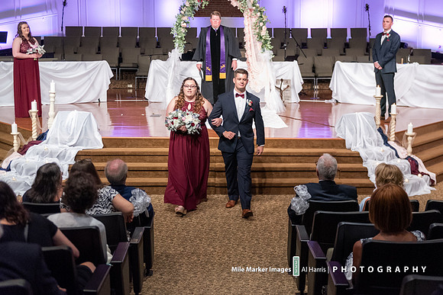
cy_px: 147
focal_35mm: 60
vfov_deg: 22.7
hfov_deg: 33.4
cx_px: 237
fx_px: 738
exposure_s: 1/320
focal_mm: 56
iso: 6400
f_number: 2.8
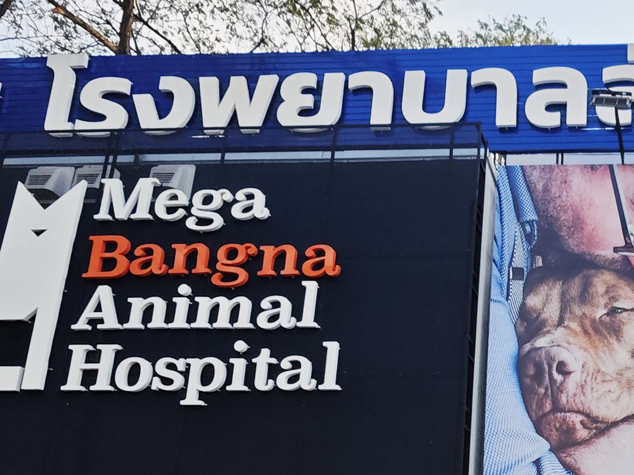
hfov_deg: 44.4
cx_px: 622
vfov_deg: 36.8
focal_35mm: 36
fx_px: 659
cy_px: 441
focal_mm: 2.03
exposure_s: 1/2764
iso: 50
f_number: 1.8
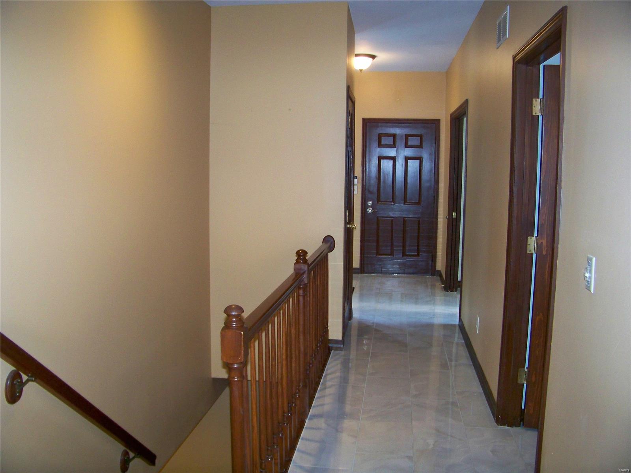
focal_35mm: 33
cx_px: 316
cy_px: 236
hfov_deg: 55.4
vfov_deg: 42.9
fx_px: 602
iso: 200
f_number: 2.8
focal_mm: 5.85
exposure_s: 1/30
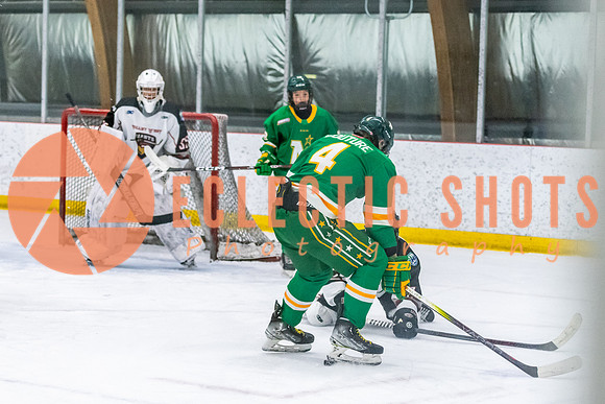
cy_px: 213
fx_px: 2068
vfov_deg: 11.2
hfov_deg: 16.6
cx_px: 284
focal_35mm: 123
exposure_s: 1/800
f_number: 2.8
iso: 4000
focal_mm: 70
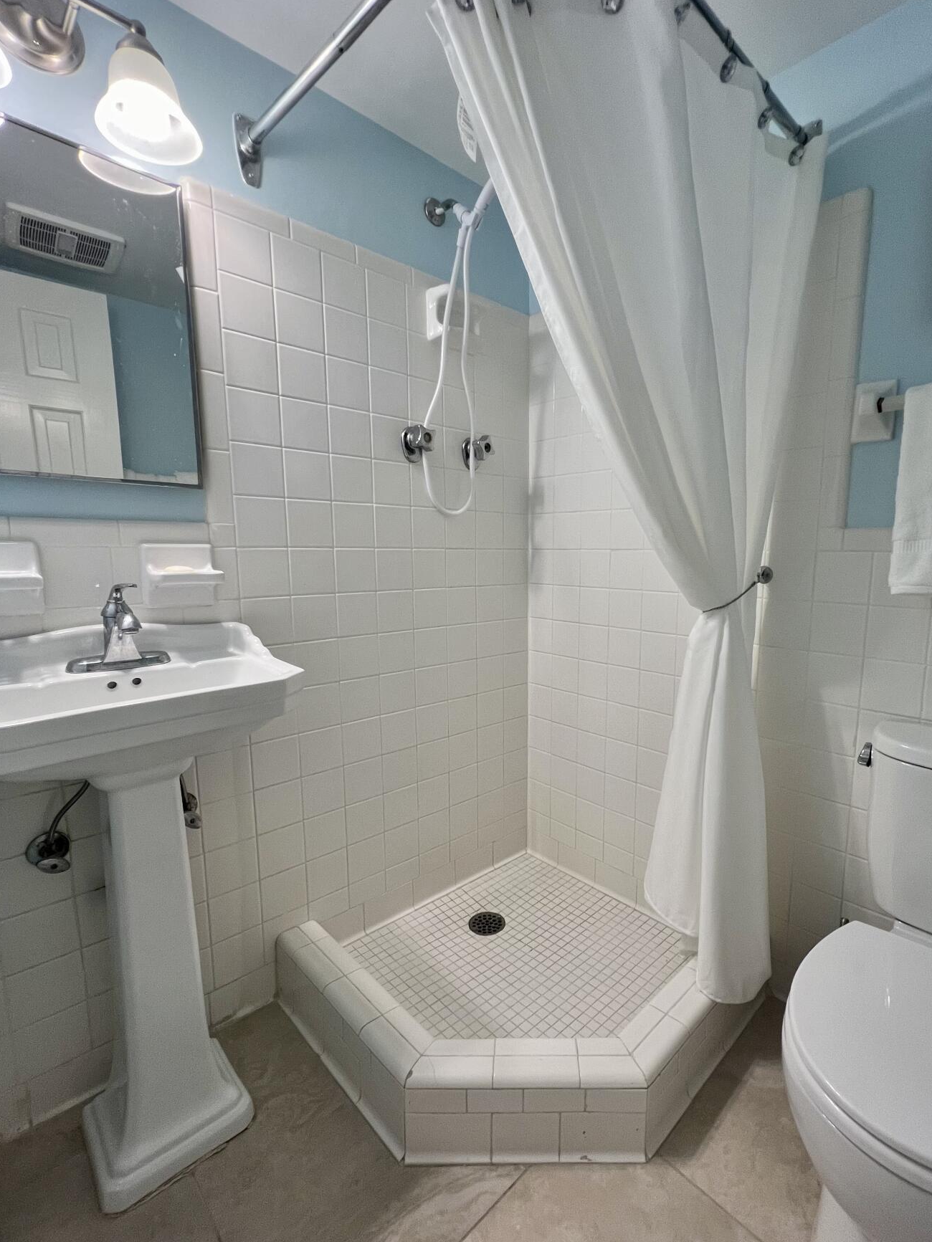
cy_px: 634
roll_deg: -0.3
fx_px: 538
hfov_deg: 81.2
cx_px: 534
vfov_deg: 98.2
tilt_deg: -8.8
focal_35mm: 15
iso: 200
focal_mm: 1.57
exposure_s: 1/120
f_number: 1.8
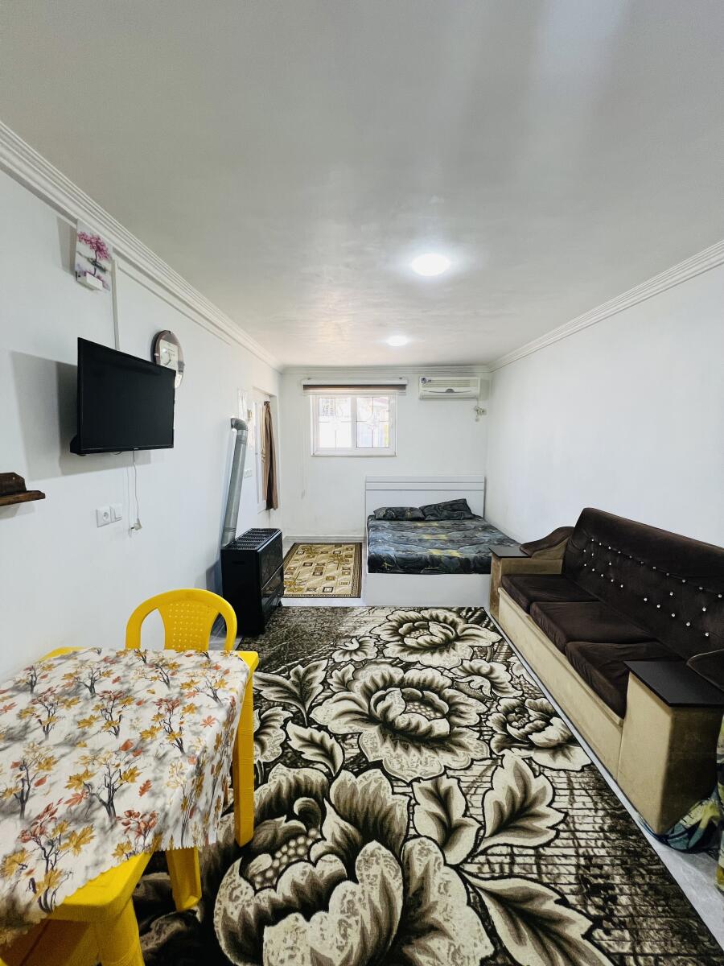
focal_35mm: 13
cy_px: 483
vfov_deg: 106.2
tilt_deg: -5.4
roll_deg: -0.3
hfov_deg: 89.9
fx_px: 363
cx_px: 362
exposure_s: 1/100
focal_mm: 1.57
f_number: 1.8
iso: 125
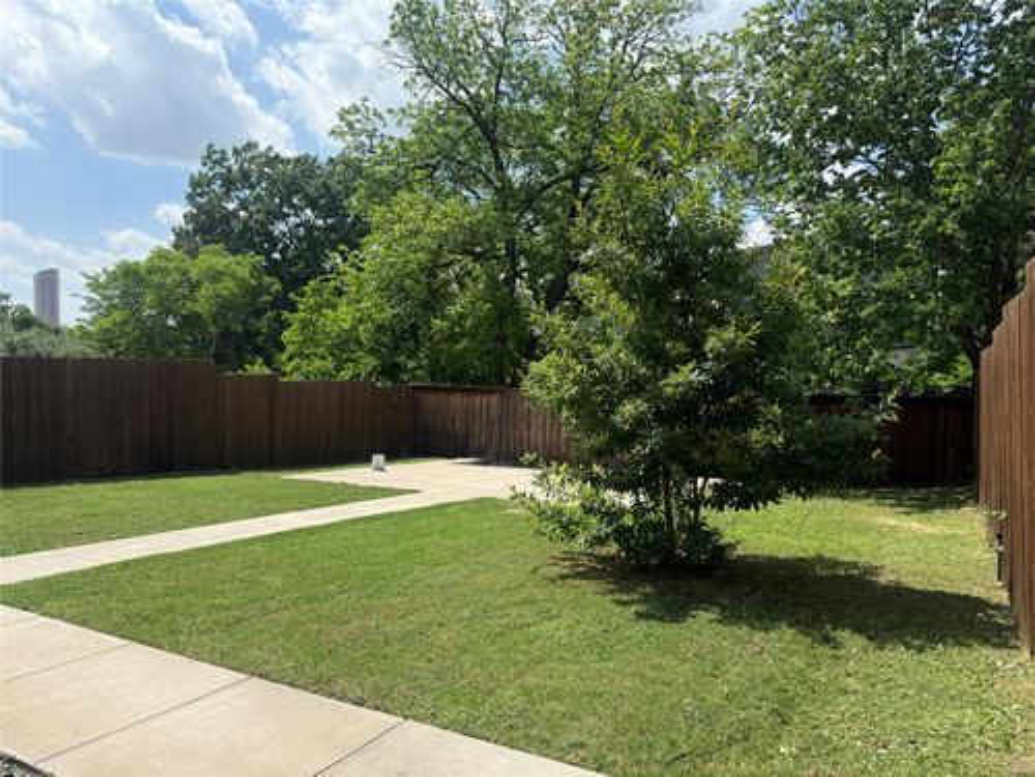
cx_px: 518
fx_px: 718
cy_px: 388
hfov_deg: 71.6
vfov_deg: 56.8
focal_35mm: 24
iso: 100
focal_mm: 6.76
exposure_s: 1/4673
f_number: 1.78
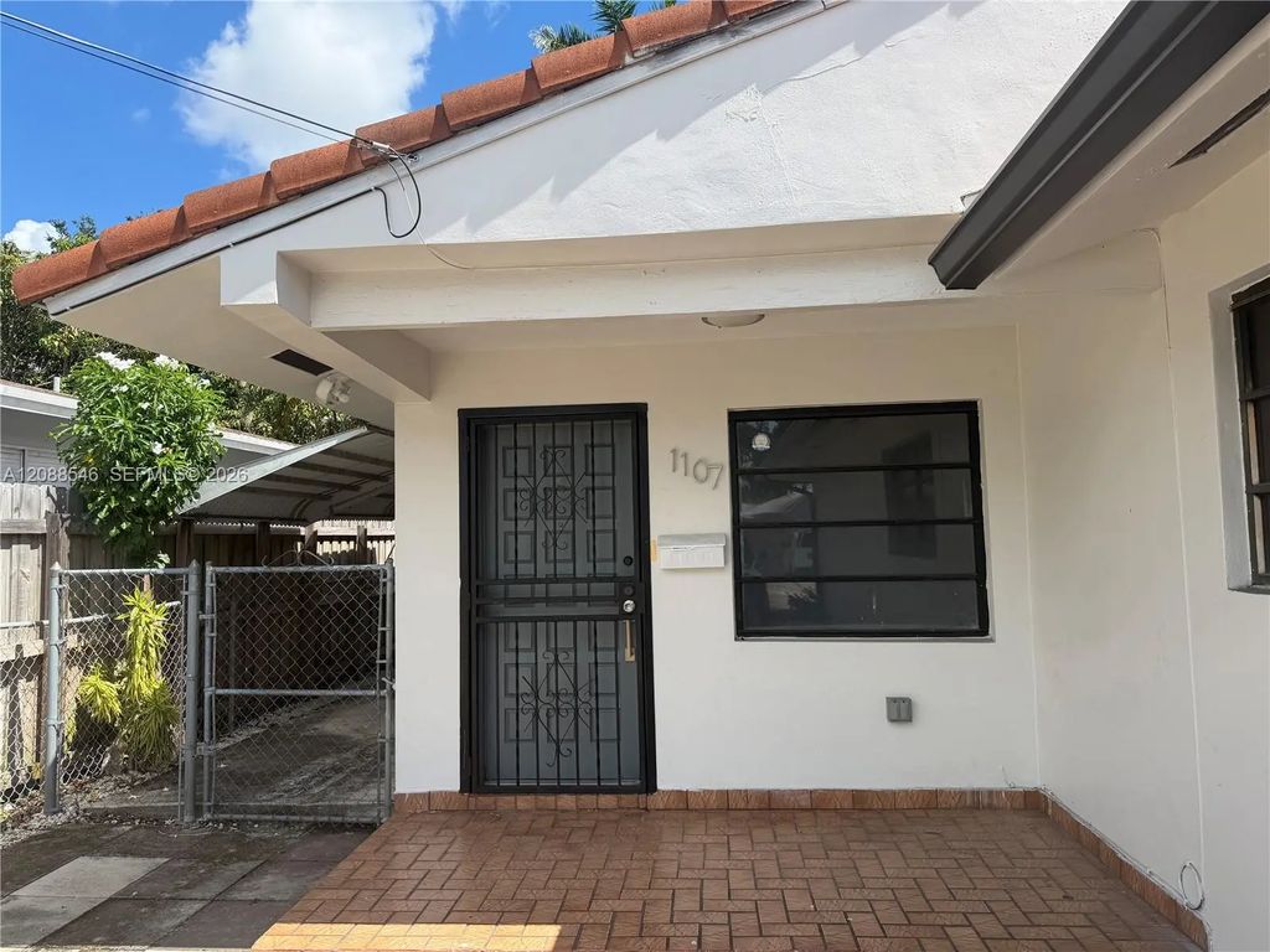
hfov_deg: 71.6
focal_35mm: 24
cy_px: 476
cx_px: 635
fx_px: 881
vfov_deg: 56.8
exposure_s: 1/2525
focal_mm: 6.76
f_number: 1.78
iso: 80
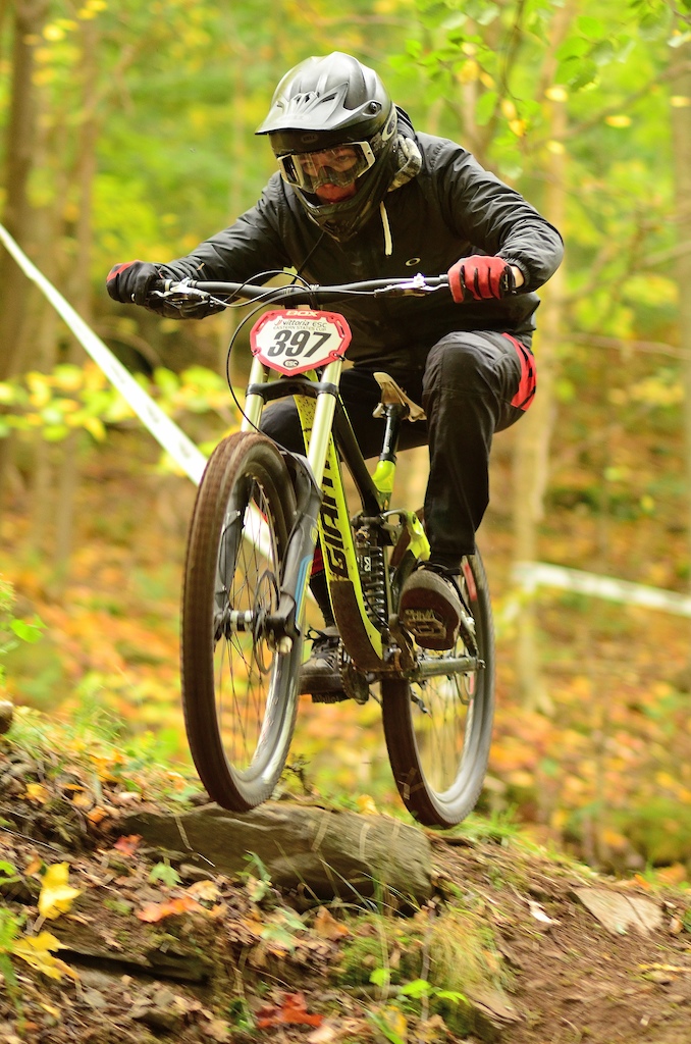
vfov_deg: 16.1
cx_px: 346
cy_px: 522
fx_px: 3688
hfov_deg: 10.7
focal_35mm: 128
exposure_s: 1/250
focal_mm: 85
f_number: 2.2
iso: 1250
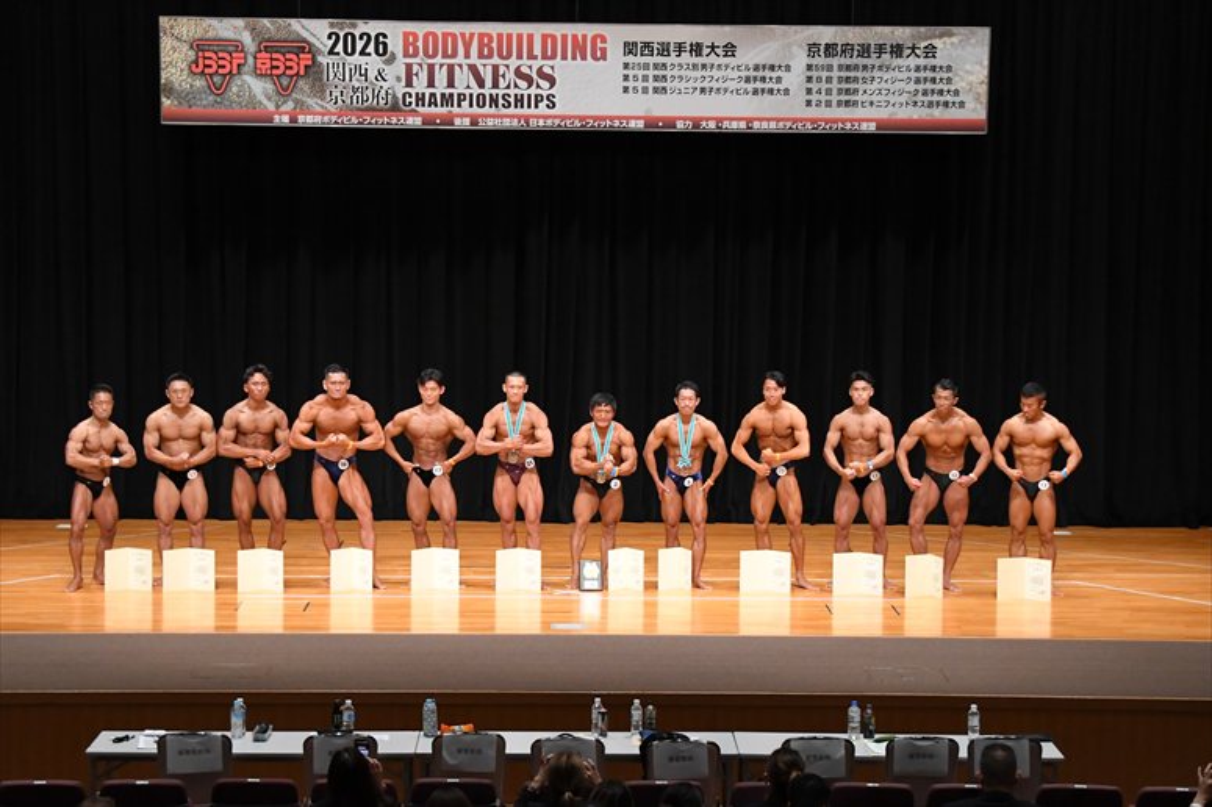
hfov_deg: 23.4
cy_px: 404
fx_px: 2928
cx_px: 606
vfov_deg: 15.7
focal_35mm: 87
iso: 4000
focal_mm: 58
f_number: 5.6
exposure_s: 1/400
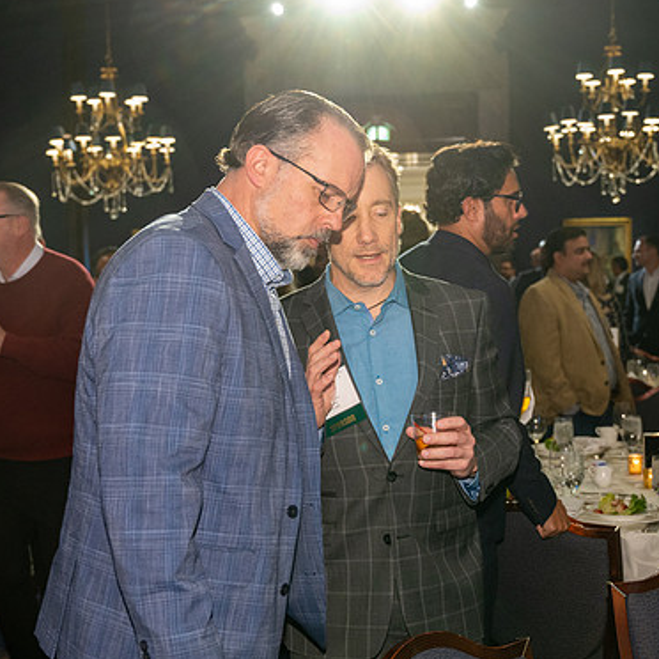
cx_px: 377
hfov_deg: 32.2
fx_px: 1142
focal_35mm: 53
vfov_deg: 32.2
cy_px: 331
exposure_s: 1/40
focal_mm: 40
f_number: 4
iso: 2500
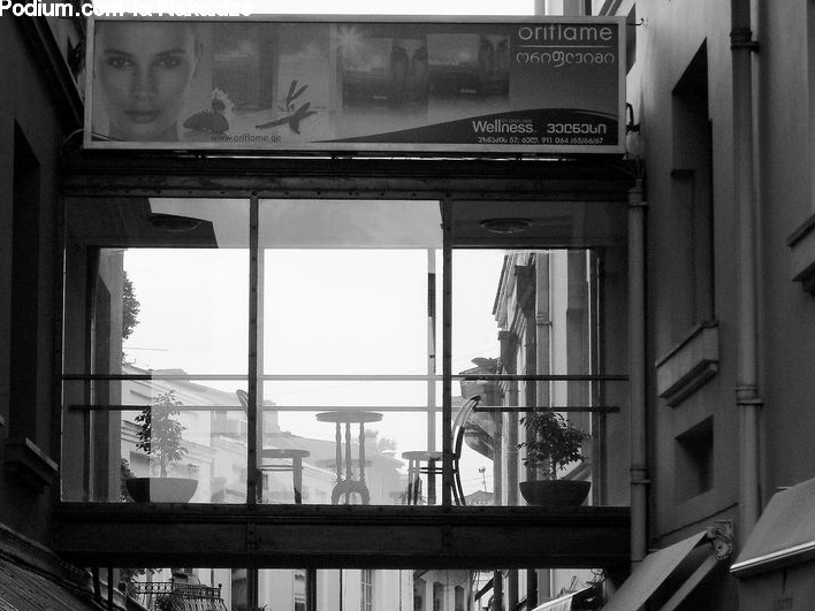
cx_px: 350
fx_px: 3084
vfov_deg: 11.3
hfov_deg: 15.0
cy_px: 369
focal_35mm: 131
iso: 80
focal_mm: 17.1
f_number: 4.8
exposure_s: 1/125
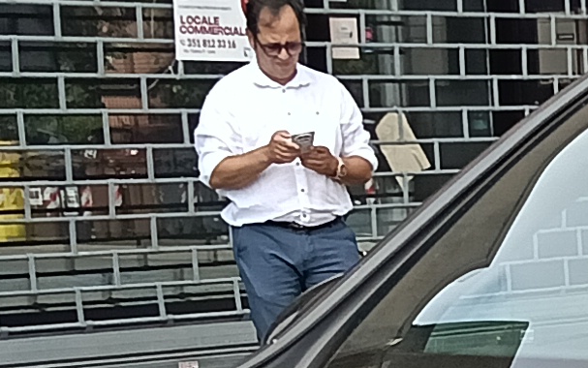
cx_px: 984
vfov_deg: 6.6
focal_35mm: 193
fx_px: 3094
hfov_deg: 10.3
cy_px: 744
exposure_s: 1/216
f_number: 1.8
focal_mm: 3.98
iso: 100
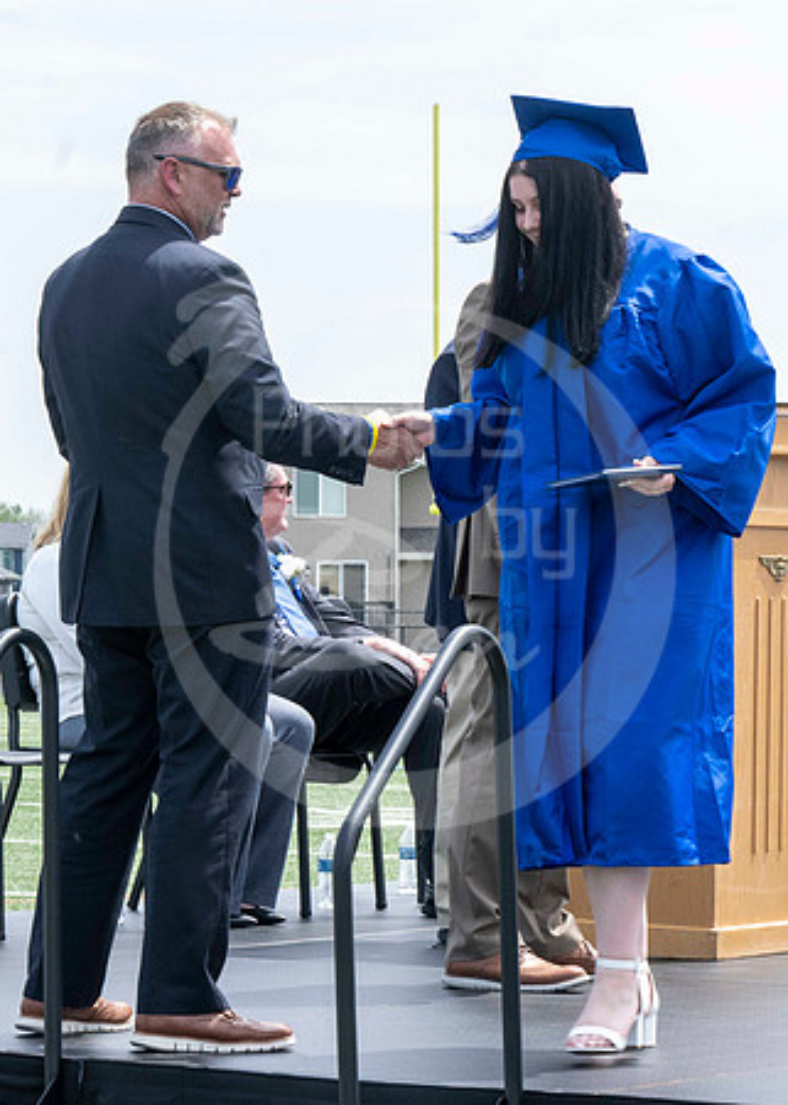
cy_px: 317
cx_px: 127
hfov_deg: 9.3
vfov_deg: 13.0
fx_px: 4850
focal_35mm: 155
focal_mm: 70
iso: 200
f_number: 13
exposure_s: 1/250
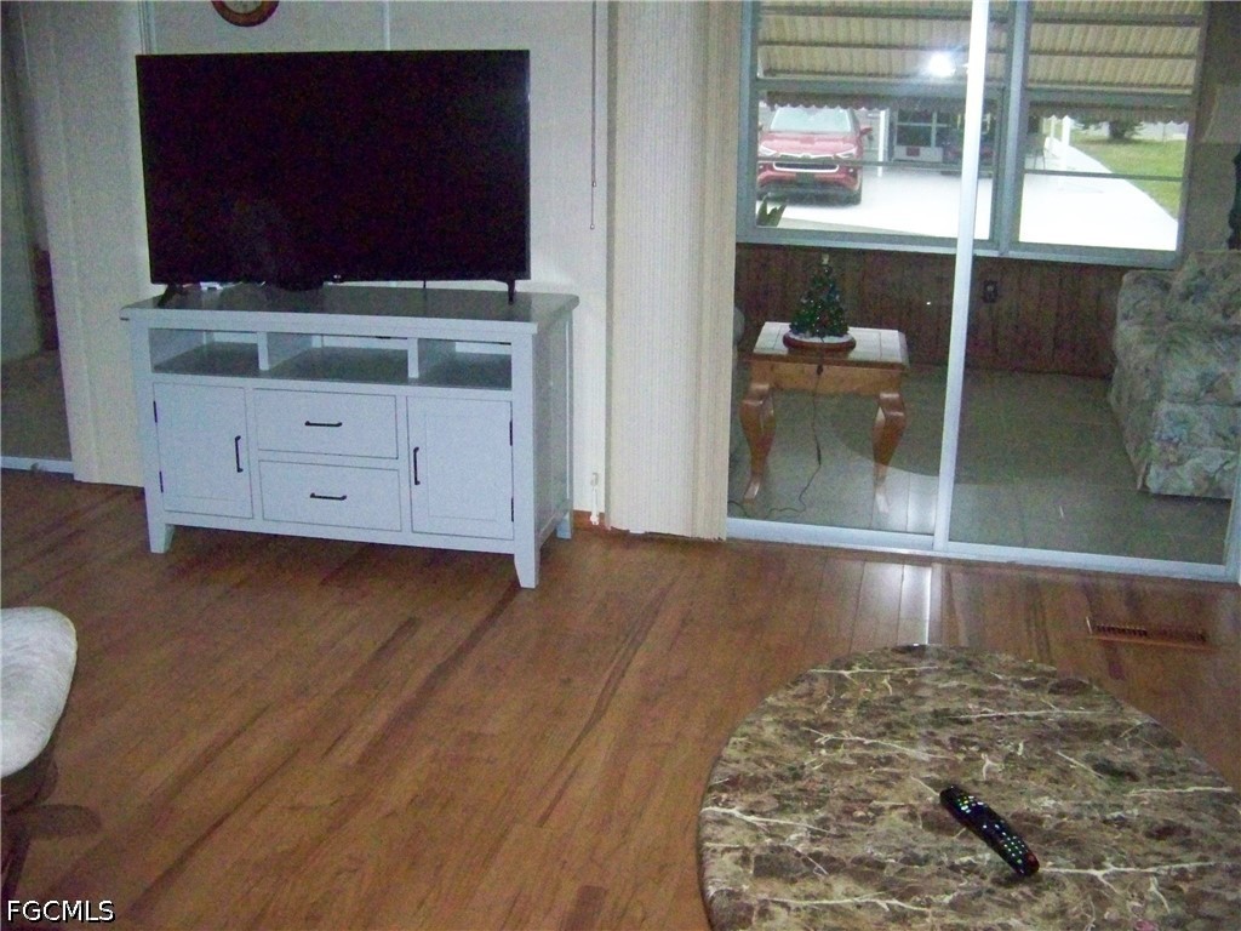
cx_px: 620
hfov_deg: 51.4
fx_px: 1291
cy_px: 466
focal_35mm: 36
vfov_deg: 39.7
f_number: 2.8
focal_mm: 5.85
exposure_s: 1/500
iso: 1600
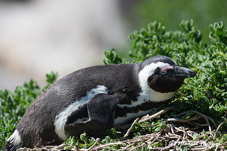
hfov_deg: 3.4
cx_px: 114
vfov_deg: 2.3
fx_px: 3784
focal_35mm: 600
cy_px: 76
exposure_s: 1/1250
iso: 400
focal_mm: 600
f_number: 8
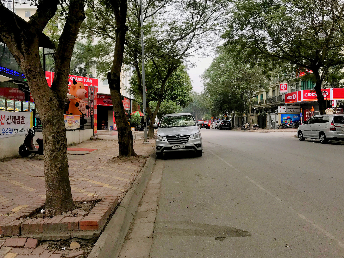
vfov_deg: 48.2
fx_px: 288
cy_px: 127
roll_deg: +0.6
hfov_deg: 61.7
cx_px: 170
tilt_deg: +0.4
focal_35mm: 29
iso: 20
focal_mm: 3.99
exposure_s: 1/188
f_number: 1.8
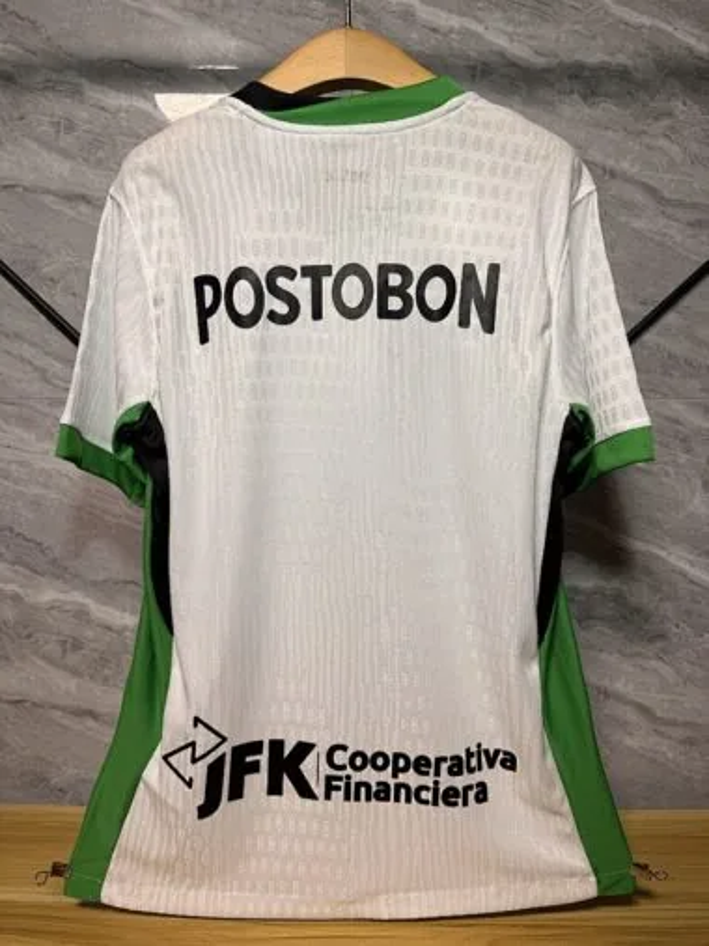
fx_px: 656
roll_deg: -0.6
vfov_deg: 71.6
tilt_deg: -1.9
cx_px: 354
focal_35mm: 24
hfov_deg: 56.8
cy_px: 473
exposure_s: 1/100
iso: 100
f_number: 1.78
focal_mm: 6.76
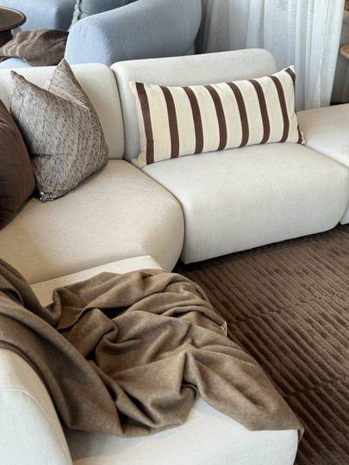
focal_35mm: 48
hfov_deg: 30.3
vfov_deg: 39.7
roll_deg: -2.7
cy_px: 232
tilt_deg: -29.0
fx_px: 645
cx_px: 174
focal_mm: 6.76
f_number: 1.78
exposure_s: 1/238
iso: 64
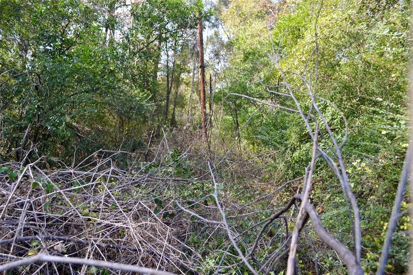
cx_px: 206
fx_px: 413
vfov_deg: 36.8
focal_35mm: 36
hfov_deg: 53.1
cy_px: 138
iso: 320
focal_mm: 24
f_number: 5.6
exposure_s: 1/125
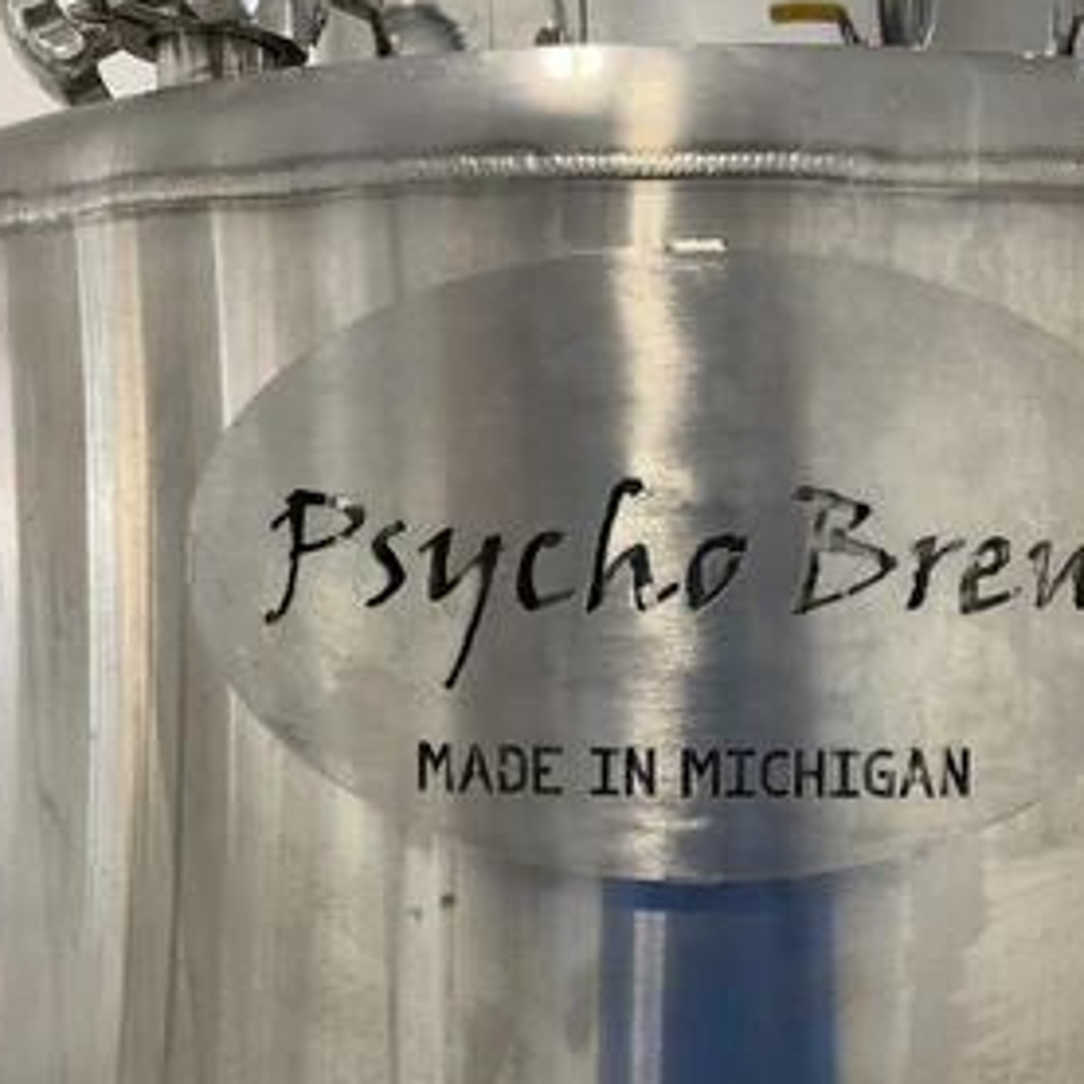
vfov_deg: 44.9
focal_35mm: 37
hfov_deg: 44.2
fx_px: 1311
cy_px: 575
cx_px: 728
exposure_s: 1/122
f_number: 1.8
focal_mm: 3
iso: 64
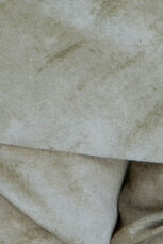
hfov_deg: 3.5
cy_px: -513
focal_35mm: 393
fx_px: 2665
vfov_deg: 5.0
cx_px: -239
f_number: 2.8
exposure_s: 1/250
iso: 100
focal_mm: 50
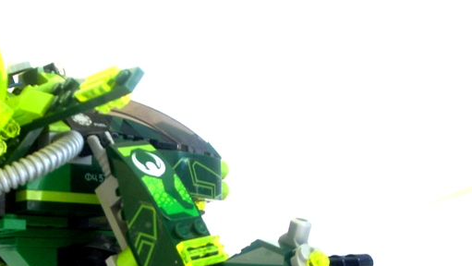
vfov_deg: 15.8
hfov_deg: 27.9
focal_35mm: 75
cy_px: 272
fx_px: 939
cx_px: 133
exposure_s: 1/5
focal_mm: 7.43
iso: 50
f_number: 3.1
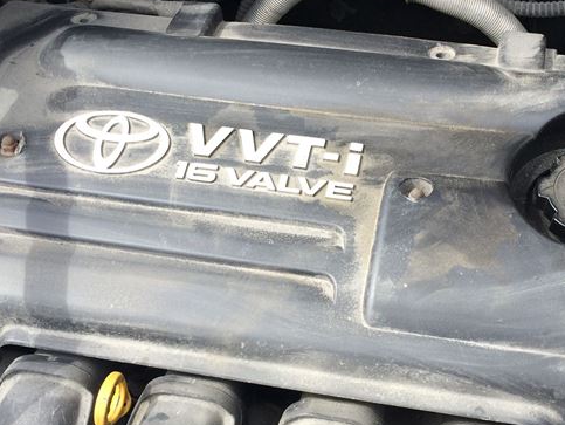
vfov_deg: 30.2
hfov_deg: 39.5
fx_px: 784
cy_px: 267
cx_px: 336
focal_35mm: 48
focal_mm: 4.15
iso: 32
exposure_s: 1/554
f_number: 2.2
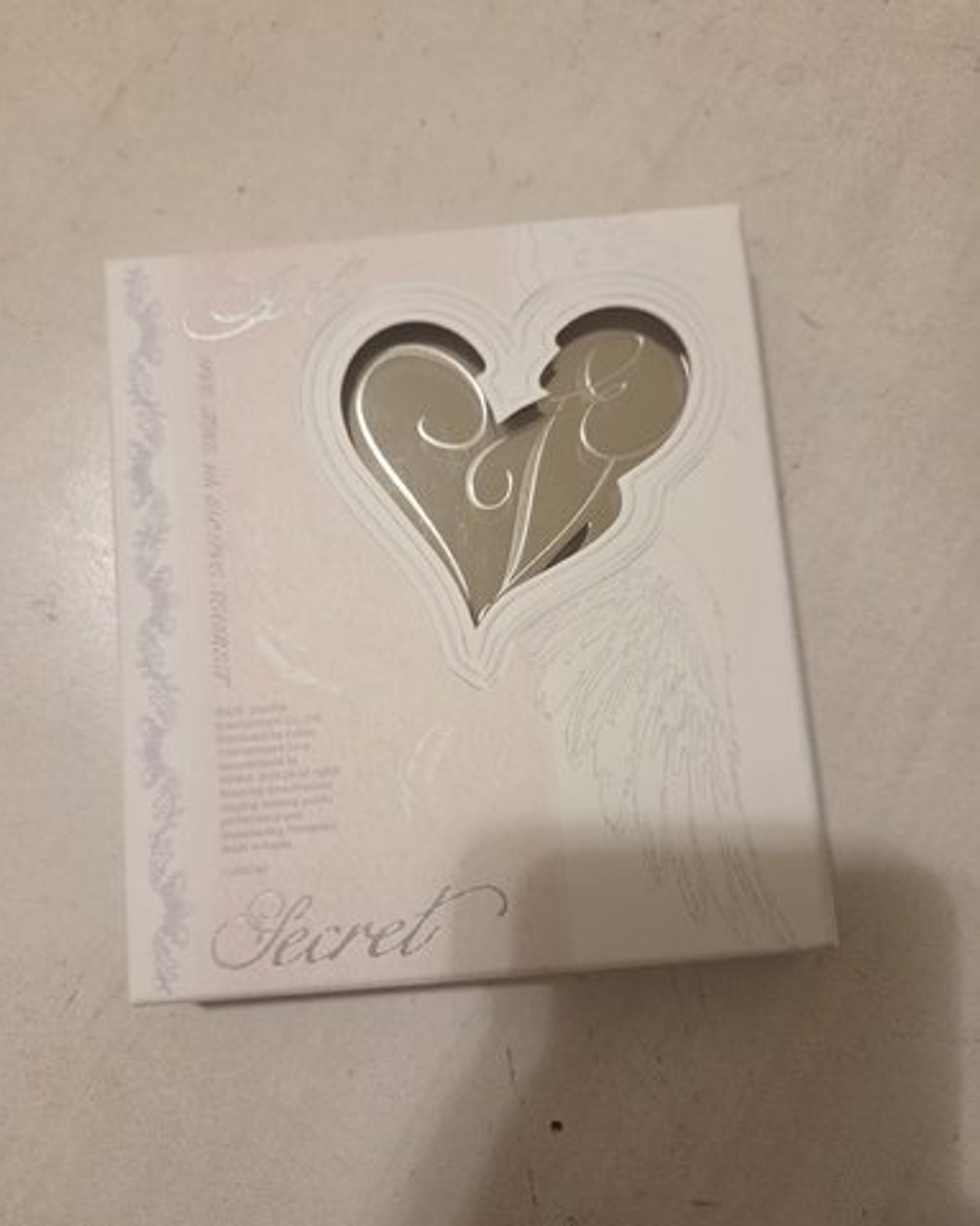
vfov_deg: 68.1
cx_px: 476
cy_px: 636
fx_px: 907
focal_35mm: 25
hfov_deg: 56.8
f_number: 1.8
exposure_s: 1/120
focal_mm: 5.4
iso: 800
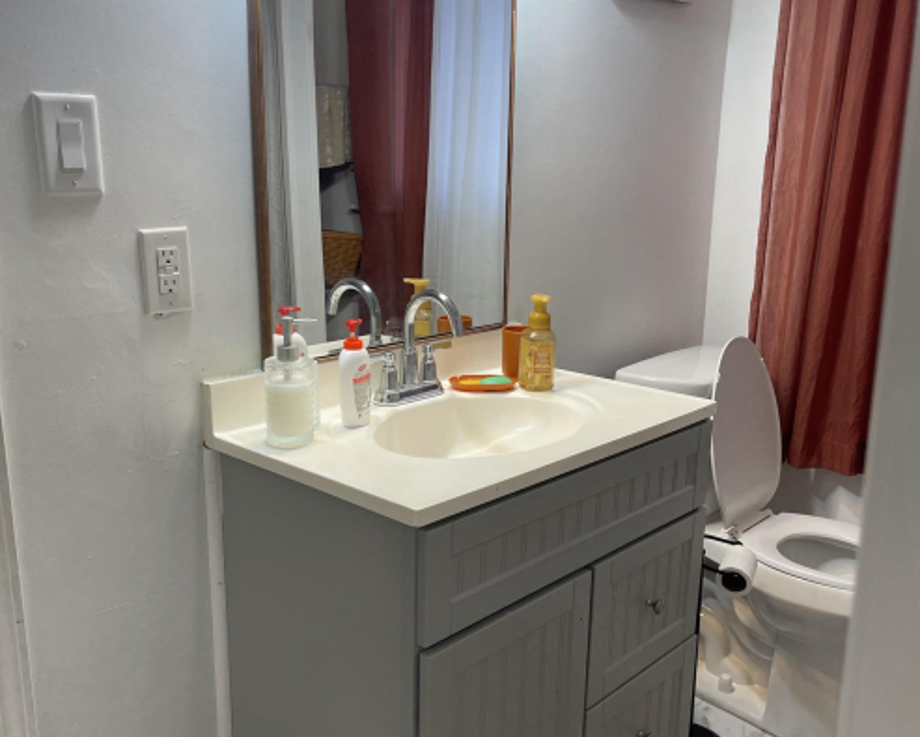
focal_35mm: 33
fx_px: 899
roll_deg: -0.3
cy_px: 380
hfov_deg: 54.2
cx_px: 455
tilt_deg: -15.3
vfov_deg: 44.6
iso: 64
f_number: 1.6
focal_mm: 5.1
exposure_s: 1/120
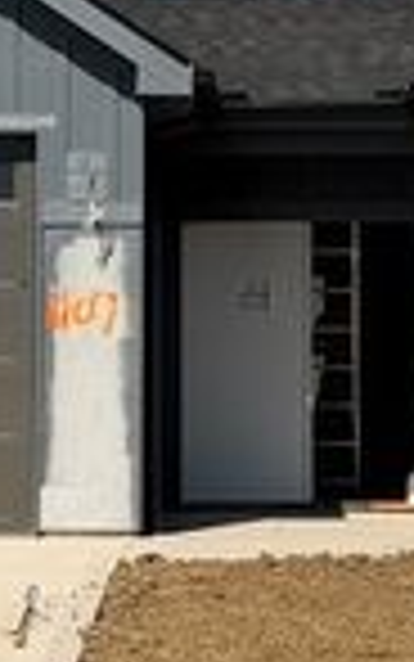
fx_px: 3120
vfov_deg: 12.1
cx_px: 162
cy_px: 128
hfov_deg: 7.6
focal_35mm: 173
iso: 80
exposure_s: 1/8772
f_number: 1.78
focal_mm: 6.76
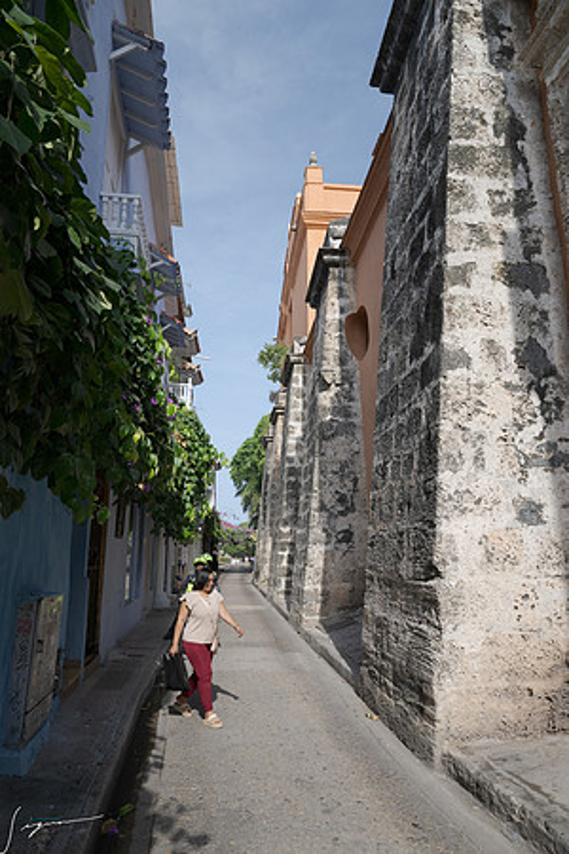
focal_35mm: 24
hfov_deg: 53.1
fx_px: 569
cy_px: 427
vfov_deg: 73.7
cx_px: 284
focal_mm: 24
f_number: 8
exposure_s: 1/250
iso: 400
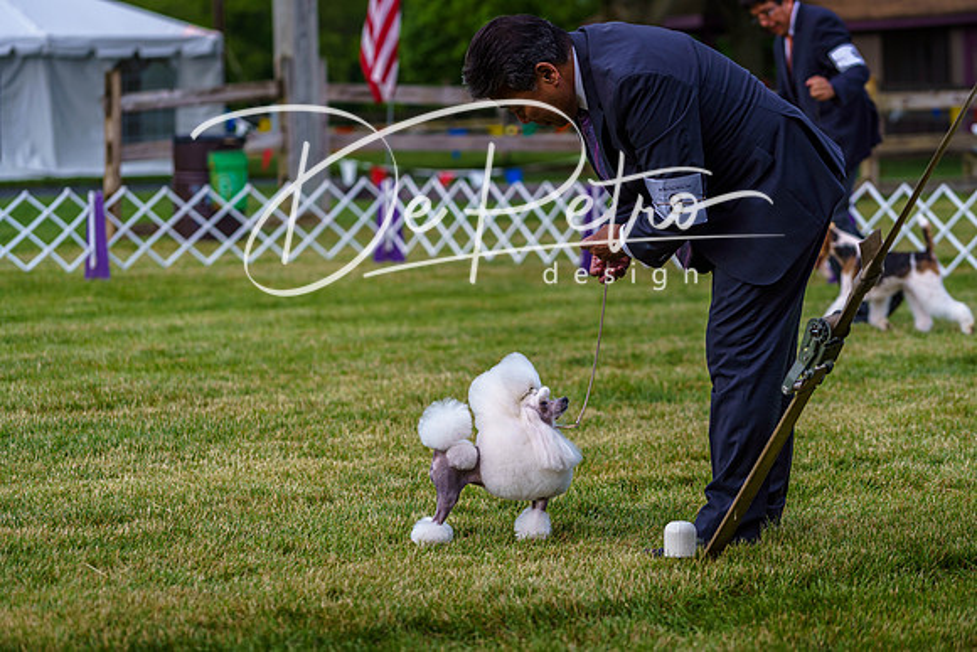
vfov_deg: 11.2
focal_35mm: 123
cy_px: 326
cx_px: 488
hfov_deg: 16.6
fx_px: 3339
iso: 125
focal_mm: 123
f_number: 4
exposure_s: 1/500
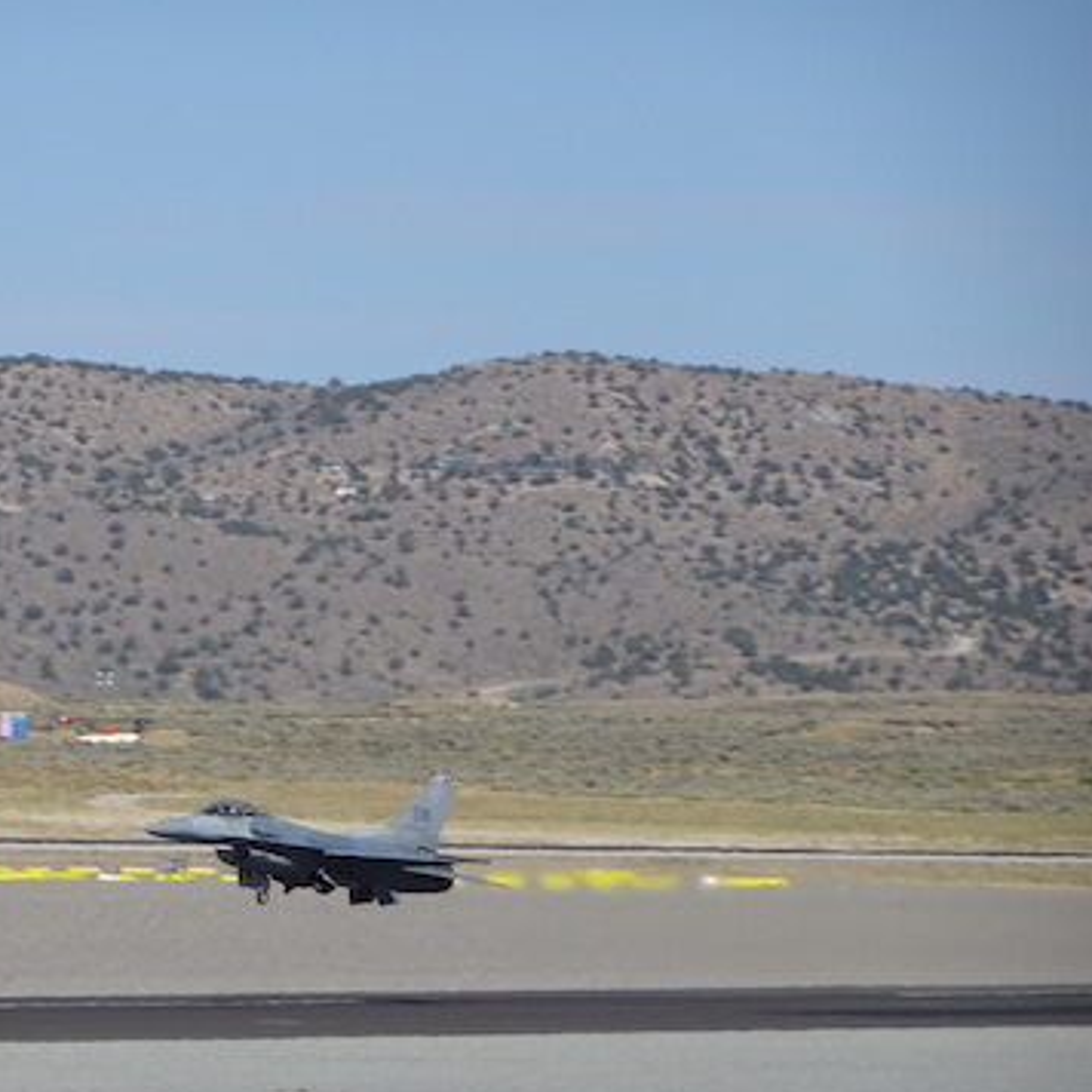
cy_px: 701
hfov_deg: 4.0
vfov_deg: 4.0
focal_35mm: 435
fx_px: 15525
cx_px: 146
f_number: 6.3
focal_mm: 47.87
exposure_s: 1/640
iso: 80
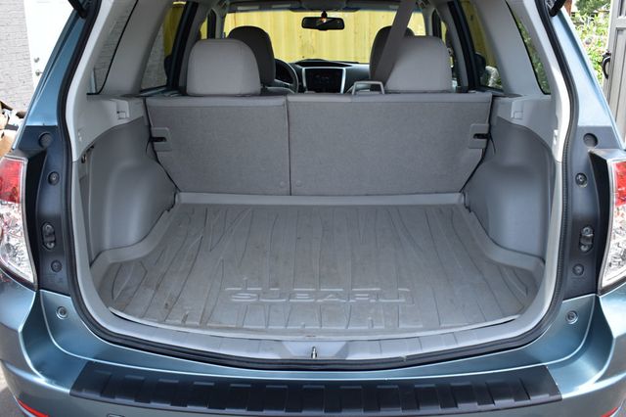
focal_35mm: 34
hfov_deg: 55.1
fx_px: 600
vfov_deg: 38.3
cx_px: 313
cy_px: 208
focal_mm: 23
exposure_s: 1/125
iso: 400
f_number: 9
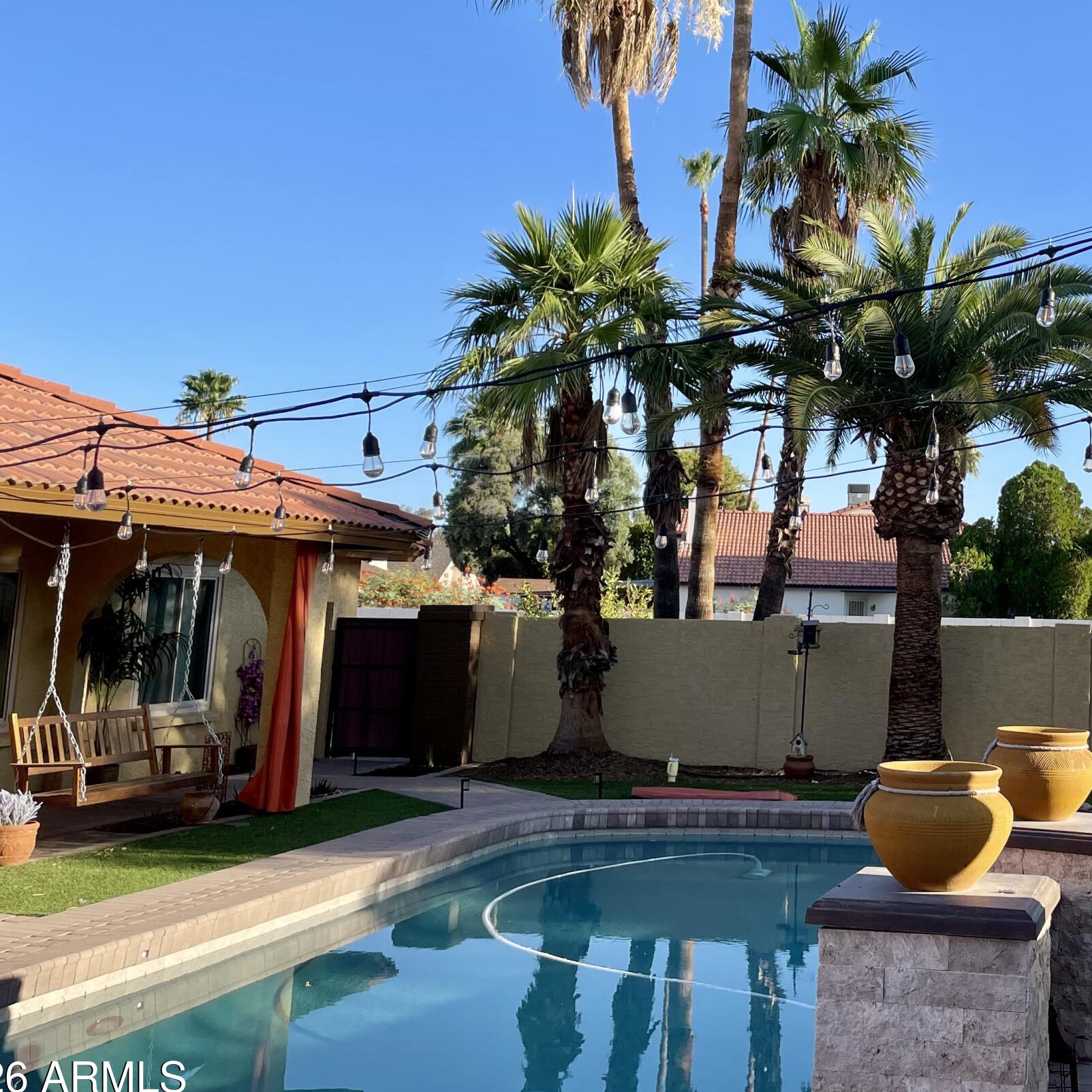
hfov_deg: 37.0
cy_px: 381
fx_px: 1535
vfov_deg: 38.8
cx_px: 951
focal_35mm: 43
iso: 50
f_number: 1.6
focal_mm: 4.2
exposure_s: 1/2092
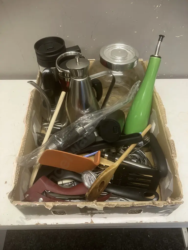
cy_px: 125
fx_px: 203
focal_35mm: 28
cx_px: 94
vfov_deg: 63.4
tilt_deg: -50.7
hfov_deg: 49.7
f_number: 1.8
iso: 125
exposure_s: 1/50
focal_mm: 3.99
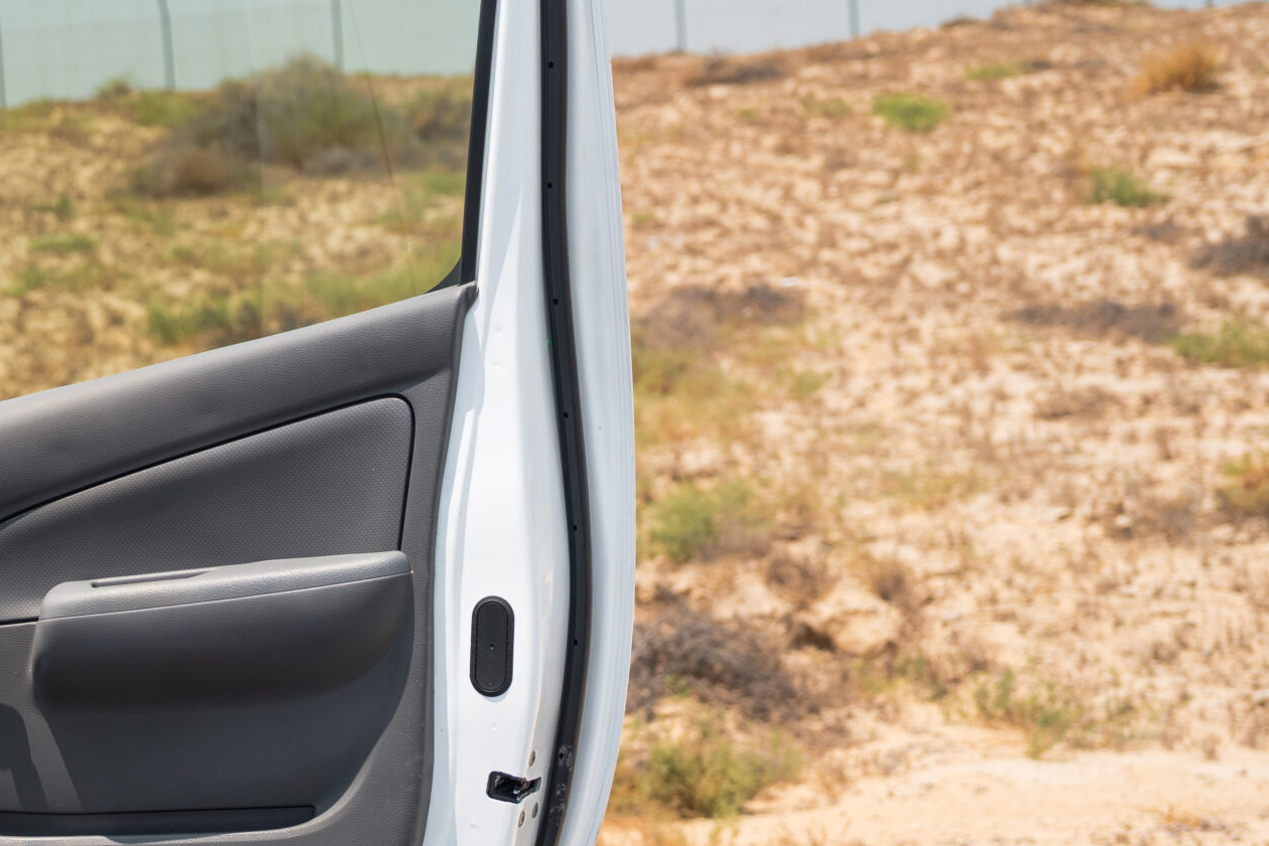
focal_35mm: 69
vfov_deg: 19.7
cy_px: 529
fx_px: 2432
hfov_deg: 28.0
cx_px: 99
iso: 200
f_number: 2.8
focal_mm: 34
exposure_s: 1/200
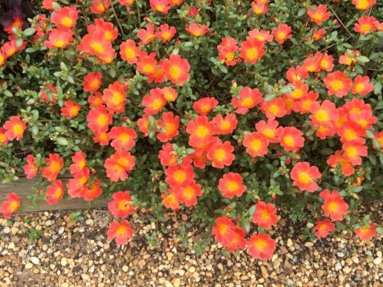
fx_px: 321
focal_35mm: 29
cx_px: 192
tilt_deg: -59.1
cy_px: 144
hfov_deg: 61.7
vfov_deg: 48.2
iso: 32
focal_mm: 4.15
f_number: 2.2
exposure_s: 1/345
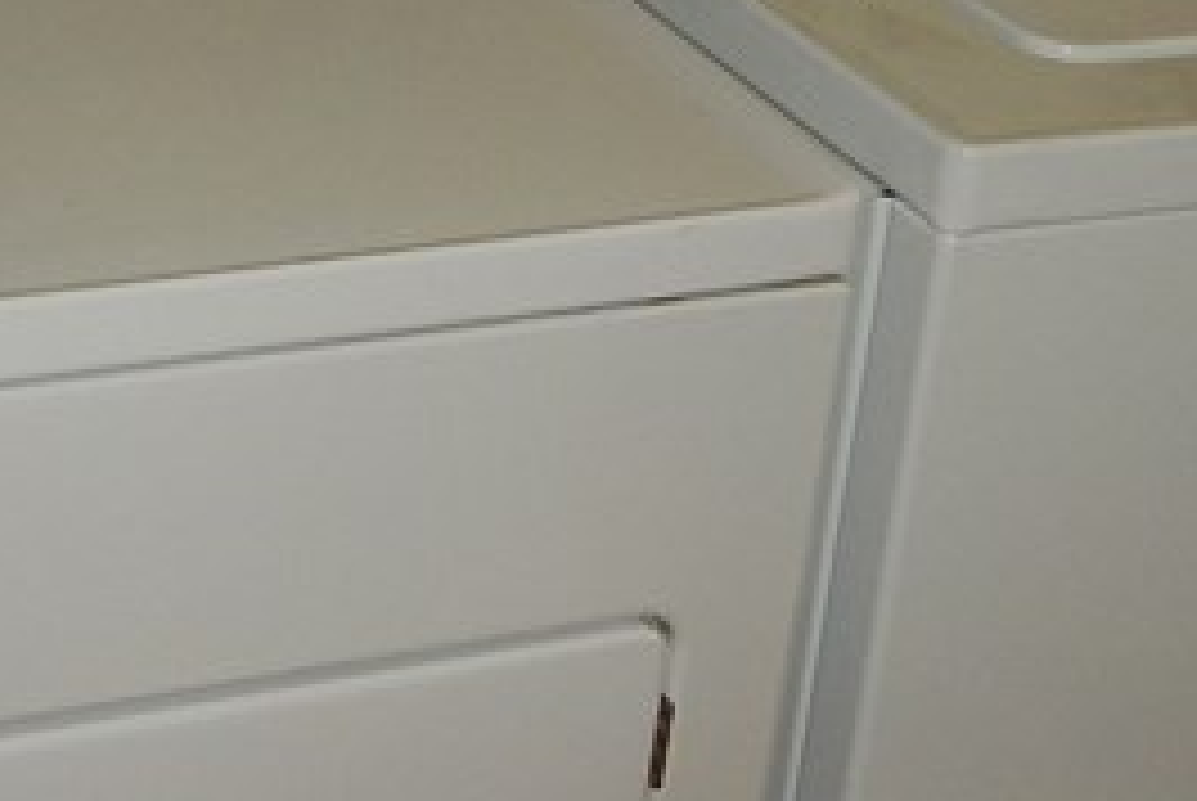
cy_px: 117
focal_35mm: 96
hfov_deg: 20.8
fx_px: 3195
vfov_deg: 14.2
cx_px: 135
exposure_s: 1/30
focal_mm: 4.3
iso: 200
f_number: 2.8
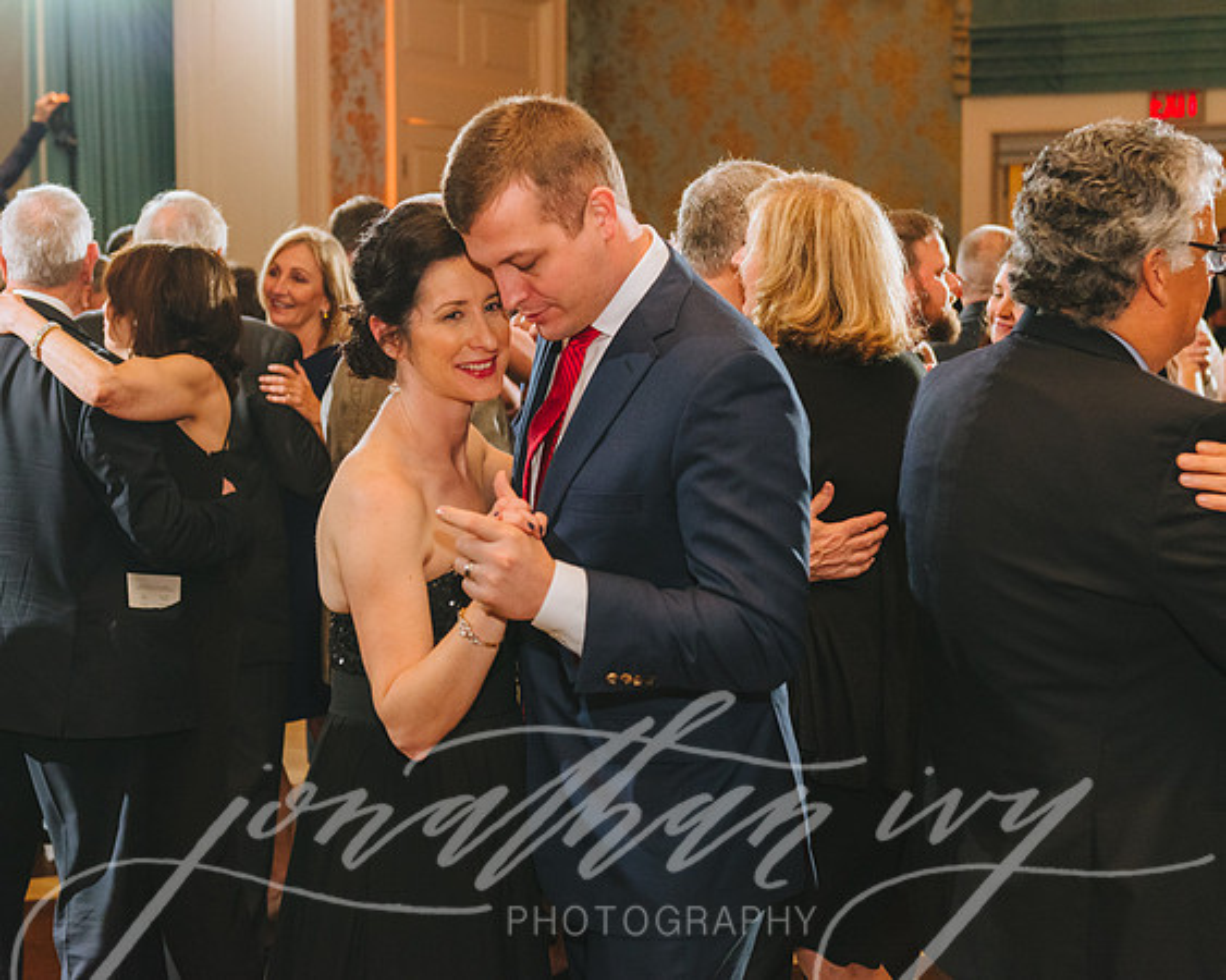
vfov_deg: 25.9
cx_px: 549
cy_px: 448
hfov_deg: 32.1
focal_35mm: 59
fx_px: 2129
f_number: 3.5
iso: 1250
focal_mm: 48
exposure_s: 1/160
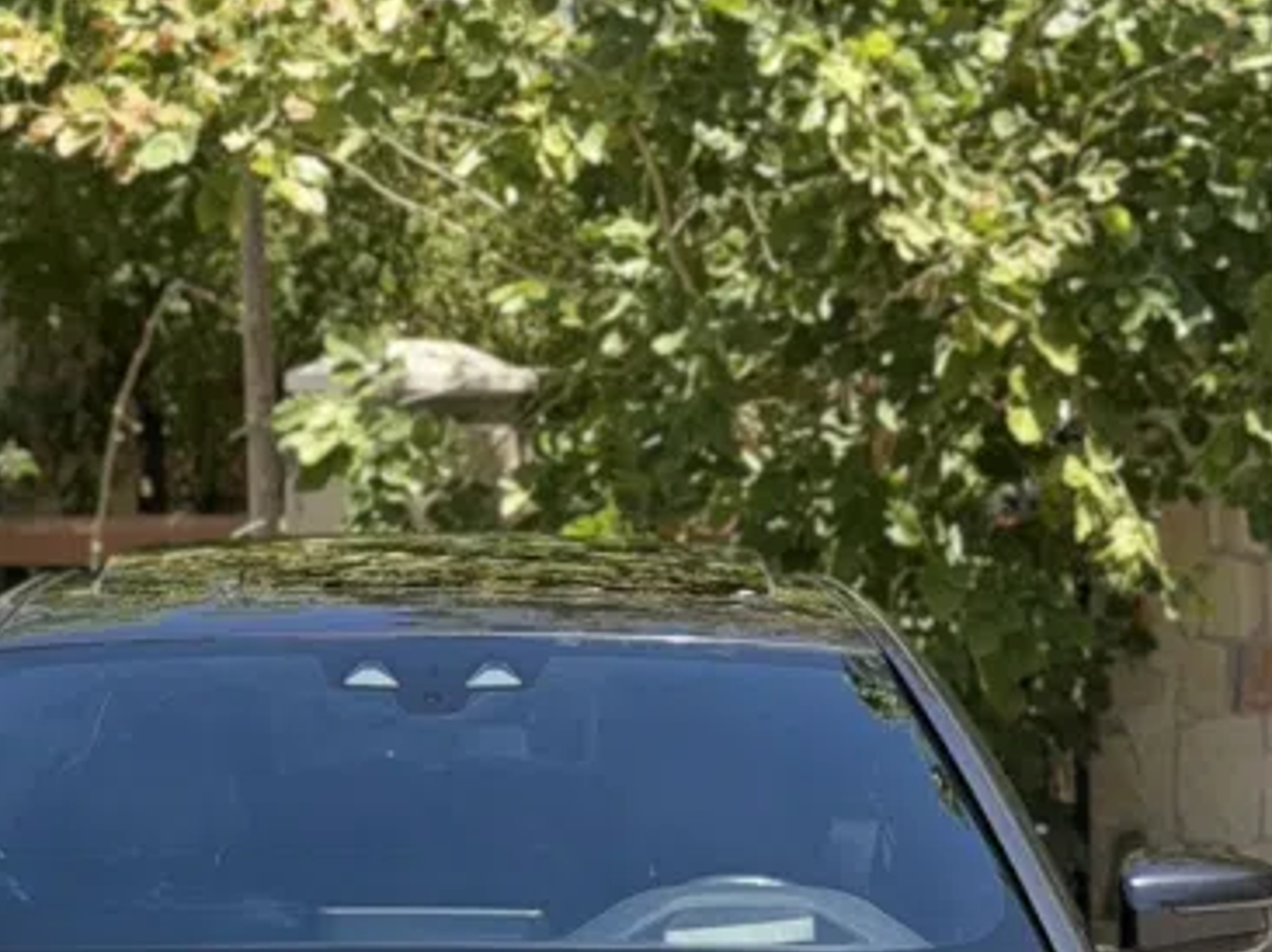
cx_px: 410
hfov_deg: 23.2
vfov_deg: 17.5
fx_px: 3085
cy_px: 650
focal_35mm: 84
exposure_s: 1/3096
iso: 80
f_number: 1.78
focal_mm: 6.76
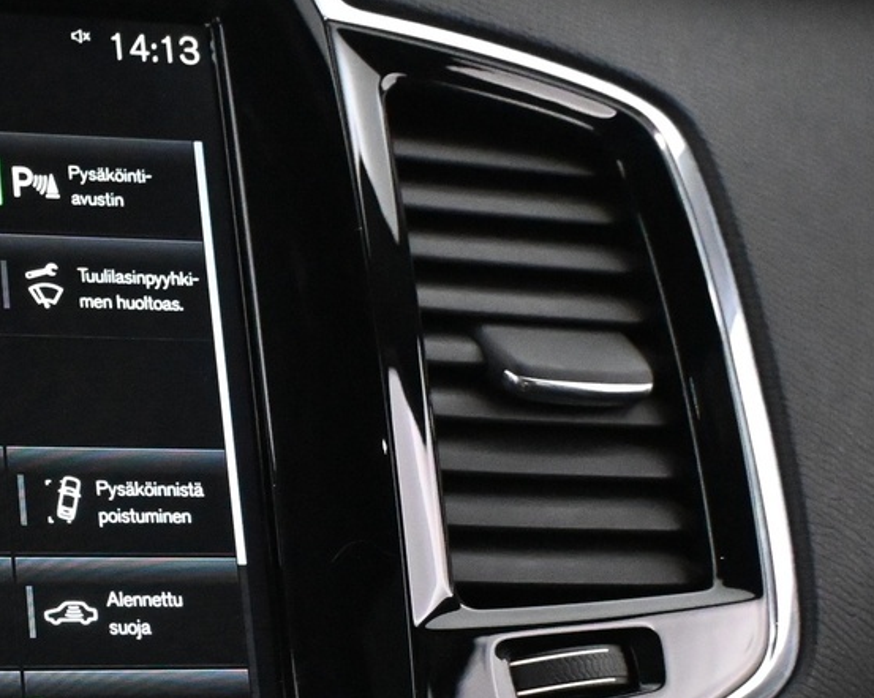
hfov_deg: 20.4
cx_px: -139
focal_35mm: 89
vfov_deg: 17.2
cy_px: 515
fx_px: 2293
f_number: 4
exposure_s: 1/60
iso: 7200
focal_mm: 21.5
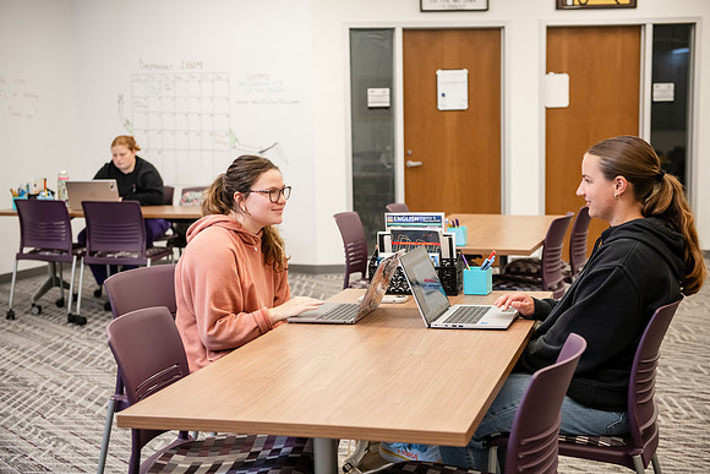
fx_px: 1026
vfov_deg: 26.0
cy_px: 237
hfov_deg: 38.2
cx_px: 355
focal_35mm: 52
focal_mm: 52
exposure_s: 1/200
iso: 1000
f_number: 3.2
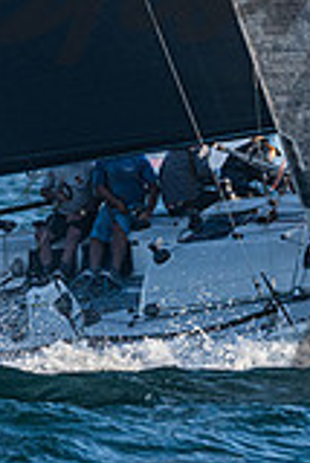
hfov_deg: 1.6
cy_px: -24
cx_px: 59
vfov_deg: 2.4
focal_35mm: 863
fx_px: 11122
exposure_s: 1/1600
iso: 400
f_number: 6.3
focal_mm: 200
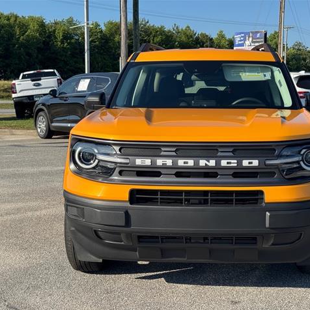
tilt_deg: -6.0
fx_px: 578
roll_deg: +0.0
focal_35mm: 57
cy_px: 156
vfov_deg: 30.0
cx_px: 197
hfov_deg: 29.9
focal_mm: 6.76
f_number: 1.78
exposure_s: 1/2959
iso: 64
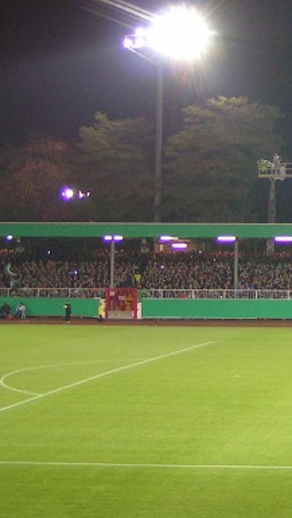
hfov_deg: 13.1
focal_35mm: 86
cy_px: 153
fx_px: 1182
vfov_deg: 24.5
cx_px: 466
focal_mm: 5.8
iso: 125
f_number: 2.8
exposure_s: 1/40
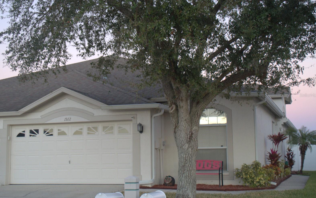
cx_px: 157
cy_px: 95
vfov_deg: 23.8
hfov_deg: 37.2
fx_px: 470
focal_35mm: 55
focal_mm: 35
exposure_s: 1/20
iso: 400
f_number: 5
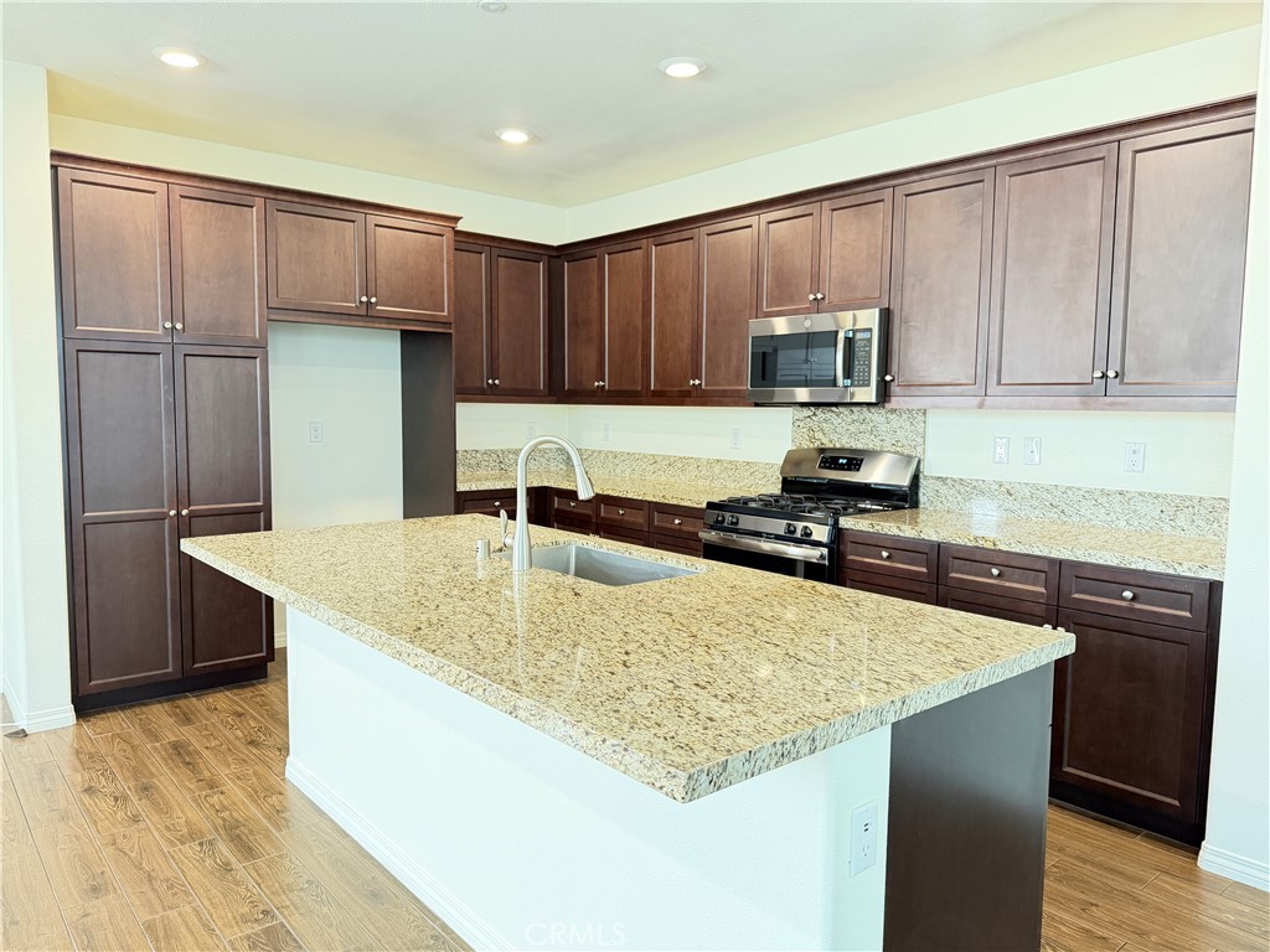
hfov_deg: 71.6
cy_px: 476
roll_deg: -0.4
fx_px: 881
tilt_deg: -4.8
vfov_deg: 56.8
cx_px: 635
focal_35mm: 24
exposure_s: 1/40
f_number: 1.78
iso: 640
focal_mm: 6.76
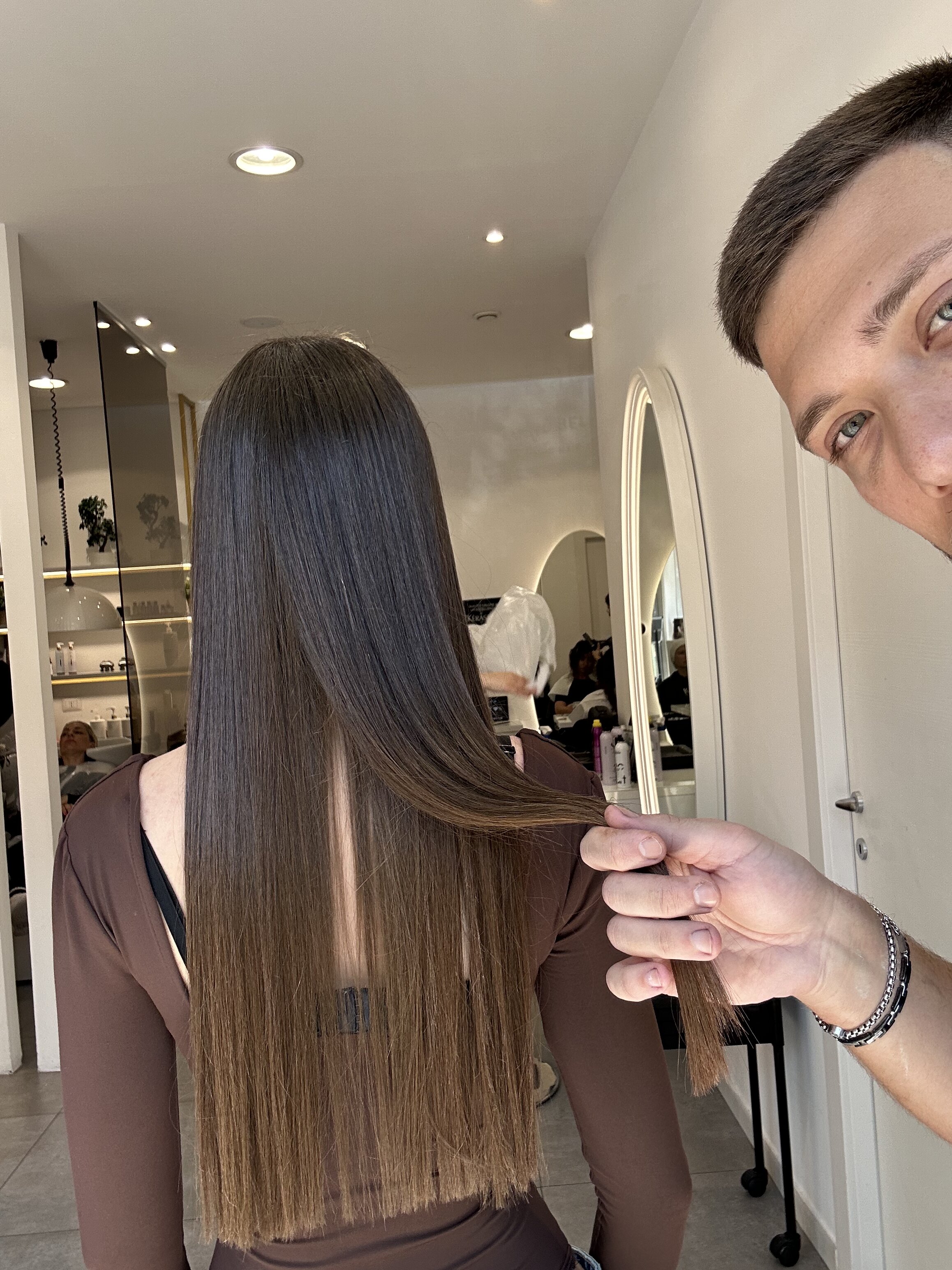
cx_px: 476
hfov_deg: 46.8
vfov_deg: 60.0
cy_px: 635
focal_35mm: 30
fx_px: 1100
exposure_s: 1/129
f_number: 1.9
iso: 20
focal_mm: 2.69
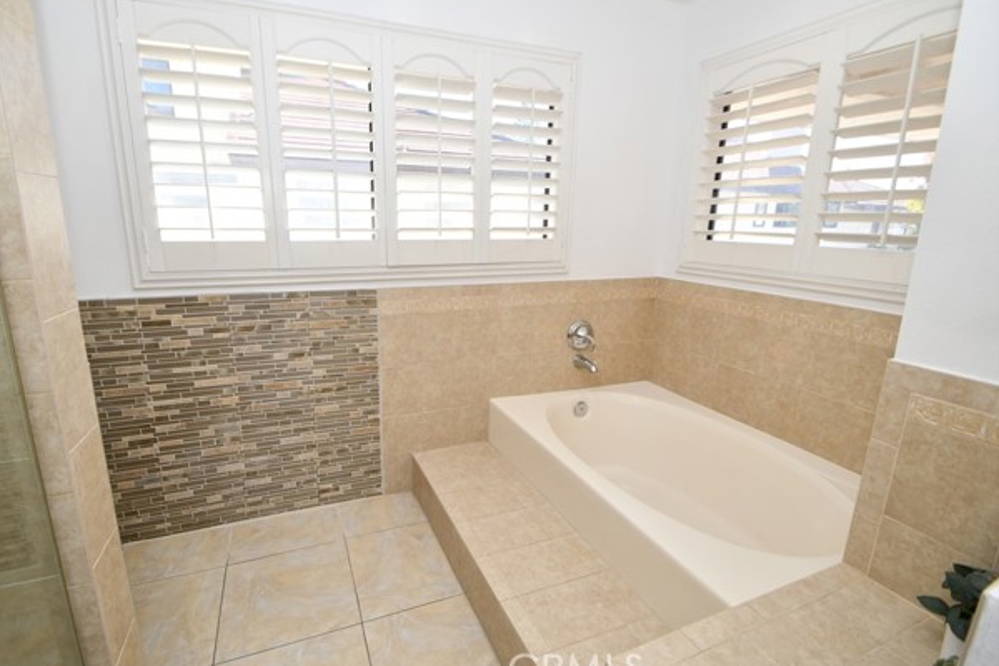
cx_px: 473
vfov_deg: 73.7
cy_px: 337
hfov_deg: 96.6
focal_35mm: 16
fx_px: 444
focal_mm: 10
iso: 200
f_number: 5.6
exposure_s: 1/125
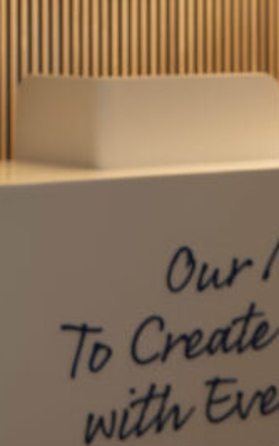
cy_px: 95
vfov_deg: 12.6
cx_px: 376
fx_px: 2018
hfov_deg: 7.8
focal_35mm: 166
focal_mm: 58
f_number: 6.3
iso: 320
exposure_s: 1/60
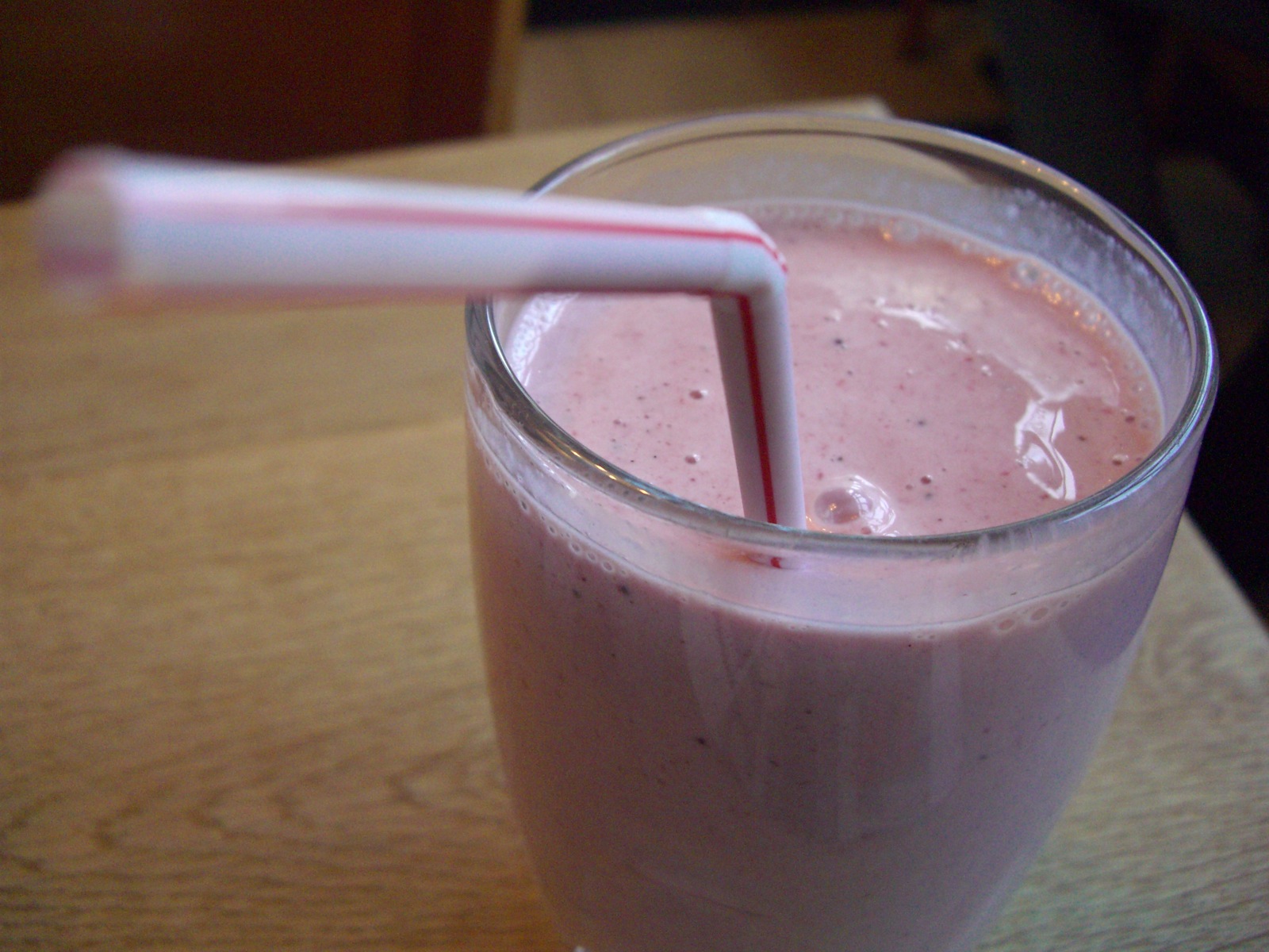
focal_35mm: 38
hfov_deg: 49.0
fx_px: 1393
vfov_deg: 37.7
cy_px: 476
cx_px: 634
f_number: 2.8
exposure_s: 1/100
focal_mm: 7.9
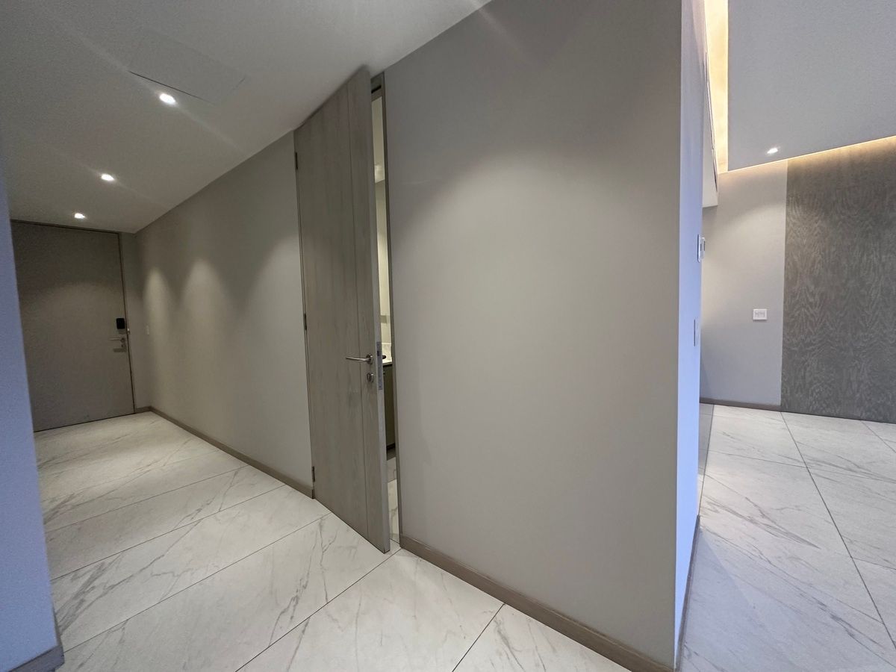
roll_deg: +1.4
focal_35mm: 14
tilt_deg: -3.7
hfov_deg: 102.1
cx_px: 448
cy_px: 336
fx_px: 362
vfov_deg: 85.7
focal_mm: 2.22
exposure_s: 1/60
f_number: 2.2
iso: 400
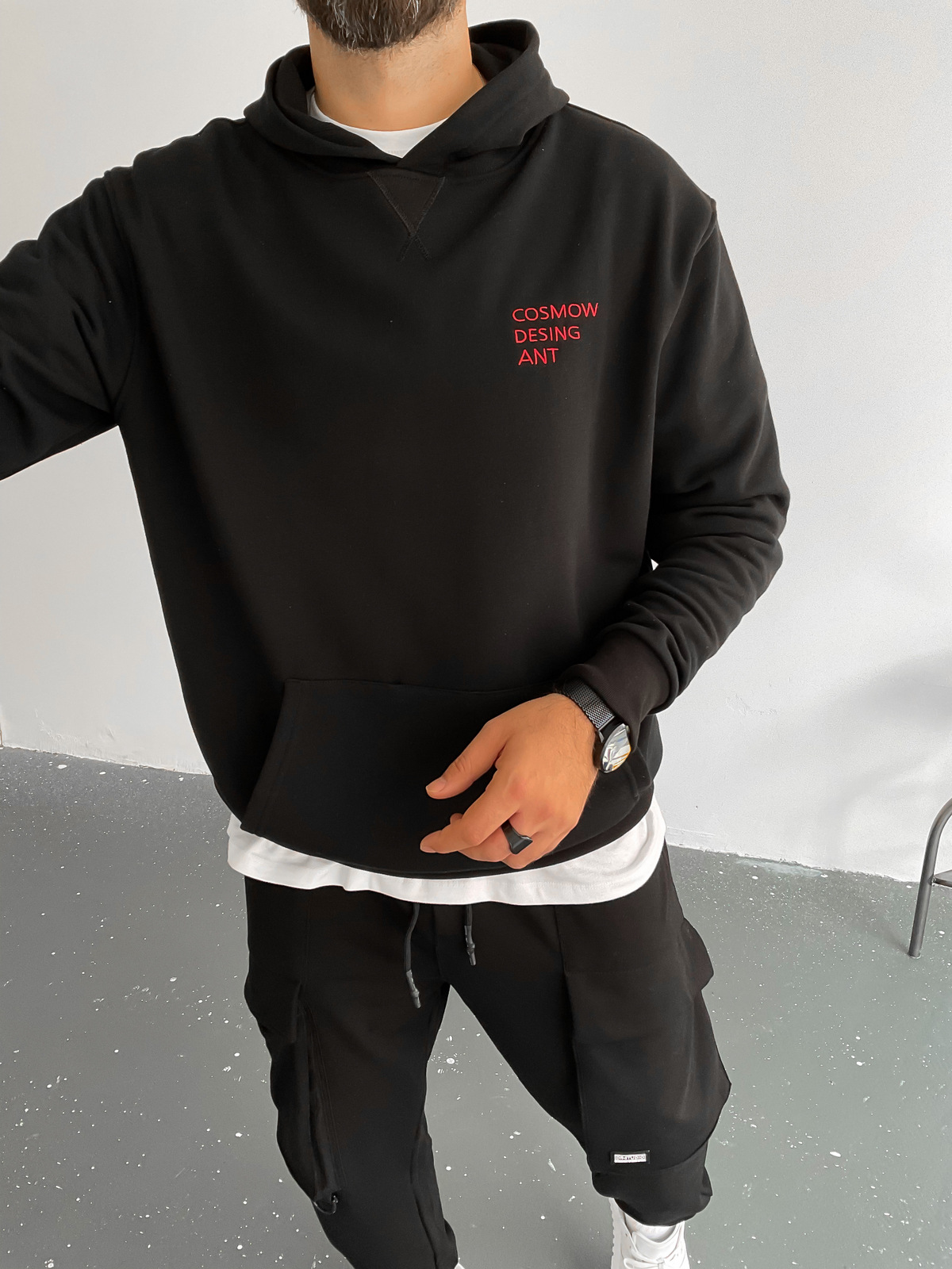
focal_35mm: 29
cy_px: 634
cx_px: 476
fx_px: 1063
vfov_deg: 61.7
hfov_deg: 48.2
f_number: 1.8
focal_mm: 3
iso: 50
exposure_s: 1/120
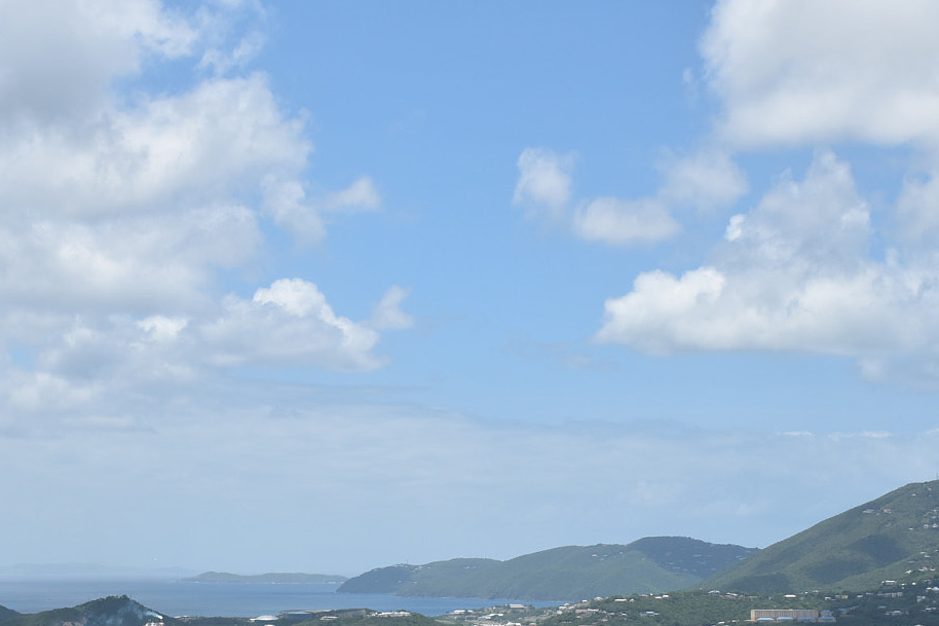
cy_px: 435
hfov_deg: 24.2
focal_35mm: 84
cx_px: 397
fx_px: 2190
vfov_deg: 16.2
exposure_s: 1/500
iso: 200
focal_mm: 32
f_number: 11
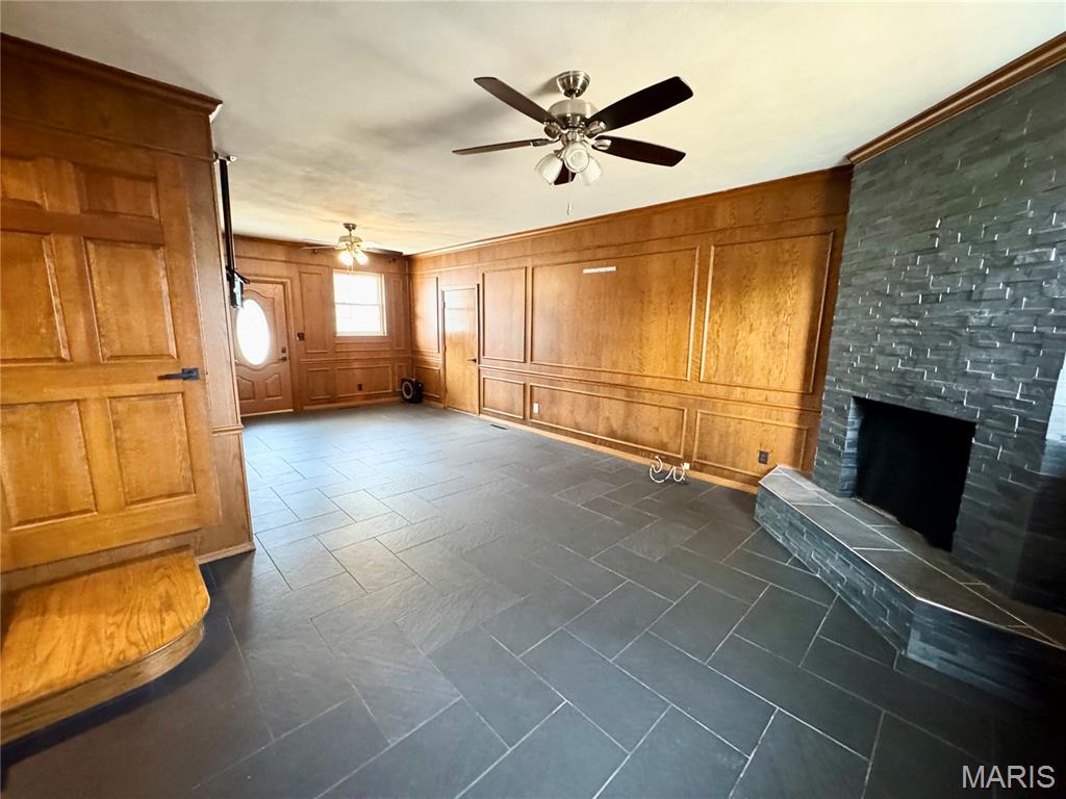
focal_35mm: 14
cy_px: 400
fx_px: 431
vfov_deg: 85.7
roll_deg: -0.5
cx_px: 533
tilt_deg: -10.4
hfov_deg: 102.1
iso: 1000
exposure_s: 1/60
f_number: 2.2
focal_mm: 2.22
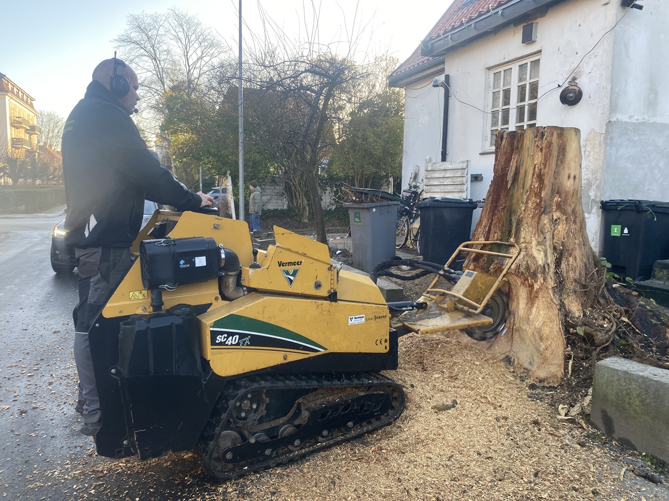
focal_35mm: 26
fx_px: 502
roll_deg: -1.1
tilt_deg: -8.1
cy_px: 250
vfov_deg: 53.1
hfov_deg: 67.3
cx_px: 334
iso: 32
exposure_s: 1/176
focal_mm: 4.25
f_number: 1.8
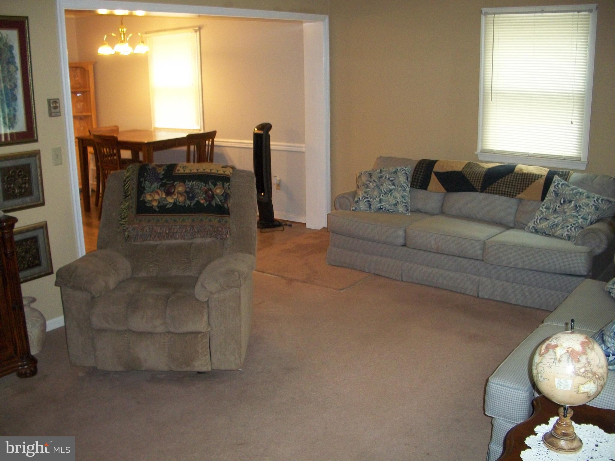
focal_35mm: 35
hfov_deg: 52.6
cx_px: 308
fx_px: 622
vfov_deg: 40.7
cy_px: 230
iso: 320
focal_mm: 6.3
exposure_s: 1/30
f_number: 3.1
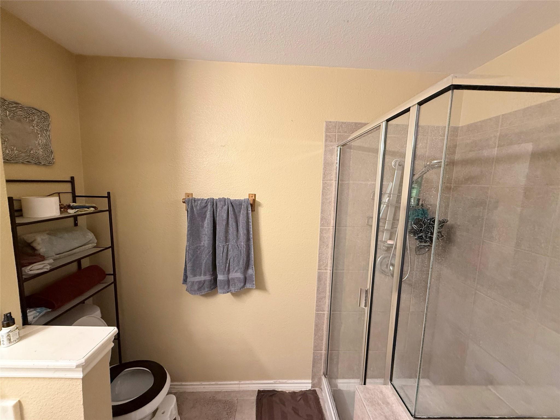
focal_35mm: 14
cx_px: 280
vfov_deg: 85.7
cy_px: 210
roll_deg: -1.6
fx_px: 226
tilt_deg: -9.5
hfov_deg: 102.1
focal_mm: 2.22
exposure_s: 1/60
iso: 320
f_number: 2.2
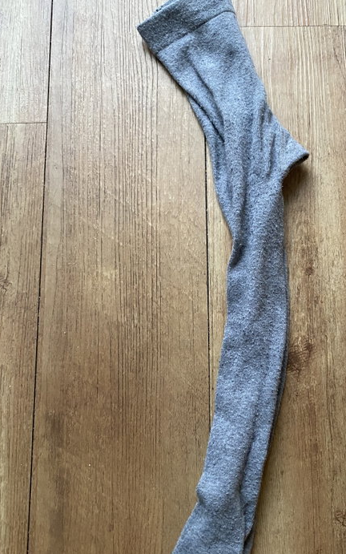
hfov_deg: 37.8
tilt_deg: -78.5
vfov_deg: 58.0
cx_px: 237
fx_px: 498
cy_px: 305
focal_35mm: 33
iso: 500
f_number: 1.8
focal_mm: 4.25
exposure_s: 1/60
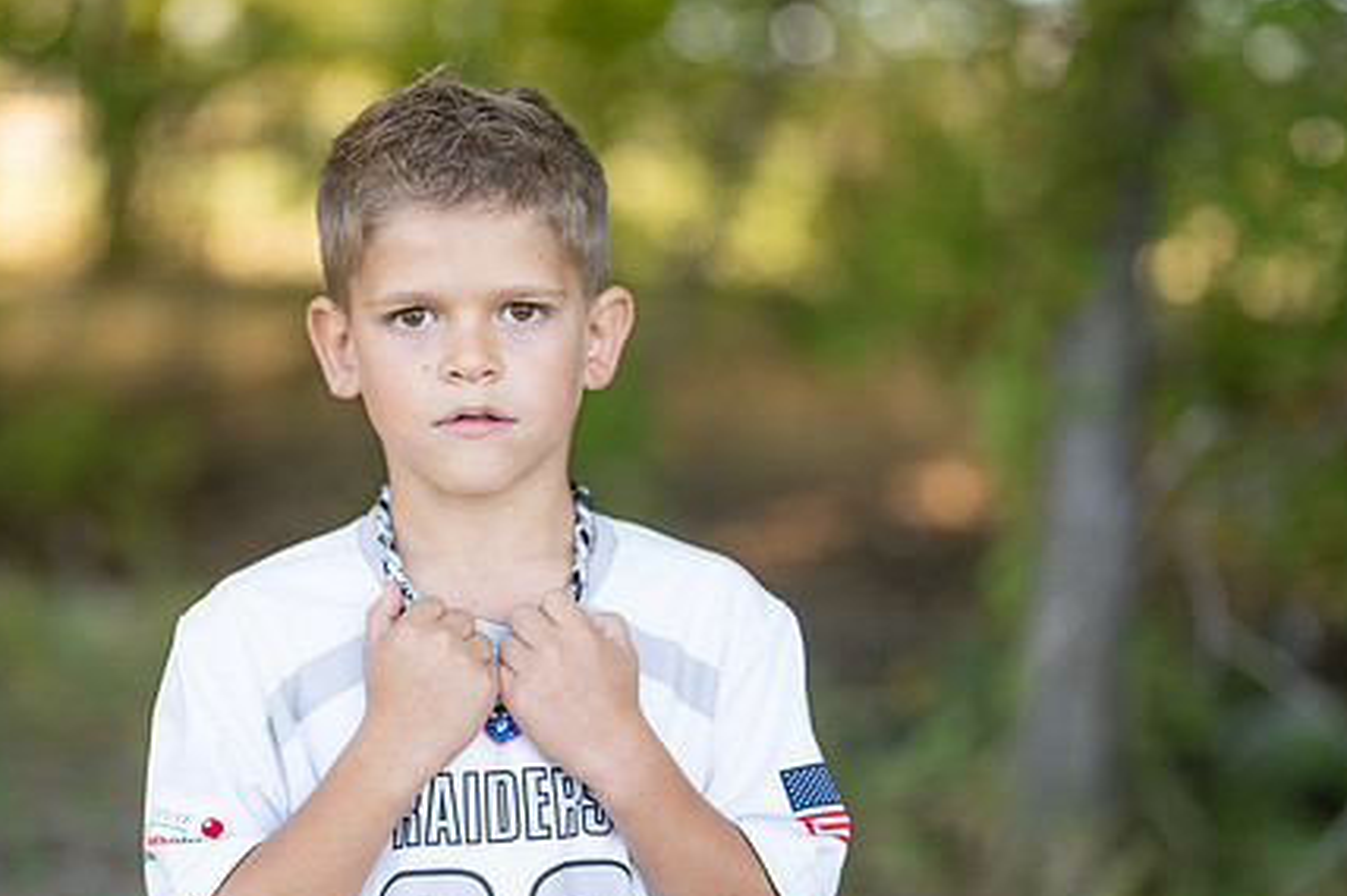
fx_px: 3441
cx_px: 508
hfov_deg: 22.1
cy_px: 523
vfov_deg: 14.8
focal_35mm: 92
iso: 200
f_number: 1.2
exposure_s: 1/1600
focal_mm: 50
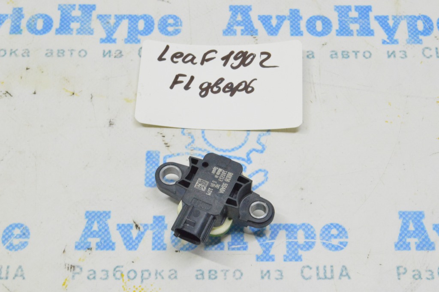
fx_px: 950
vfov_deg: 17.5
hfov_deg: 26.0
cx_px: 220
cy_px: 146
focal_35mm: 78
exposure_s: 1/20
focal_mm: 52
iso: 6400
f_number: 20
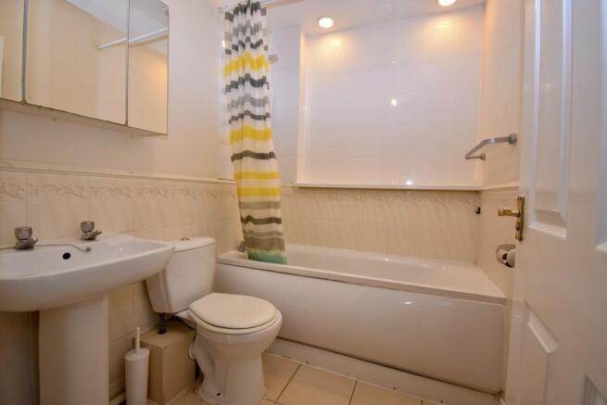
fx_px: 253
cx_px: 304
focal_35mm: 15
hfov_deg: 100.4
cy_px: 202
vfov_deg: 77.4
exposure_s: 1/60
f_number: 4.5
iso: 1000
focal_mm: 10
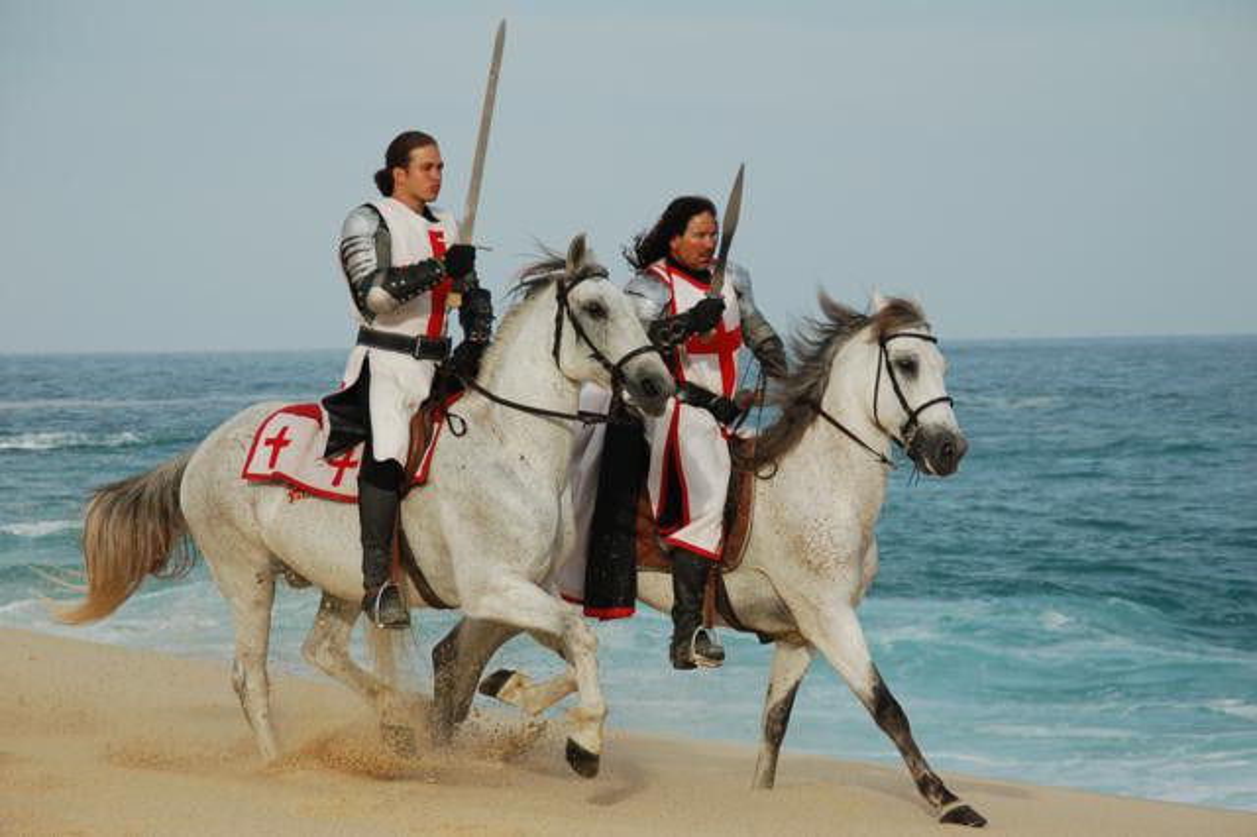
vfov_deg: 9.0
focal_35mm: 153
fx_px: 5339
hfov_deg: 13.4
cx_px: 628
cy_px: 418
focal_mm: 102
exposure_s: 1/1000
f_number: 6
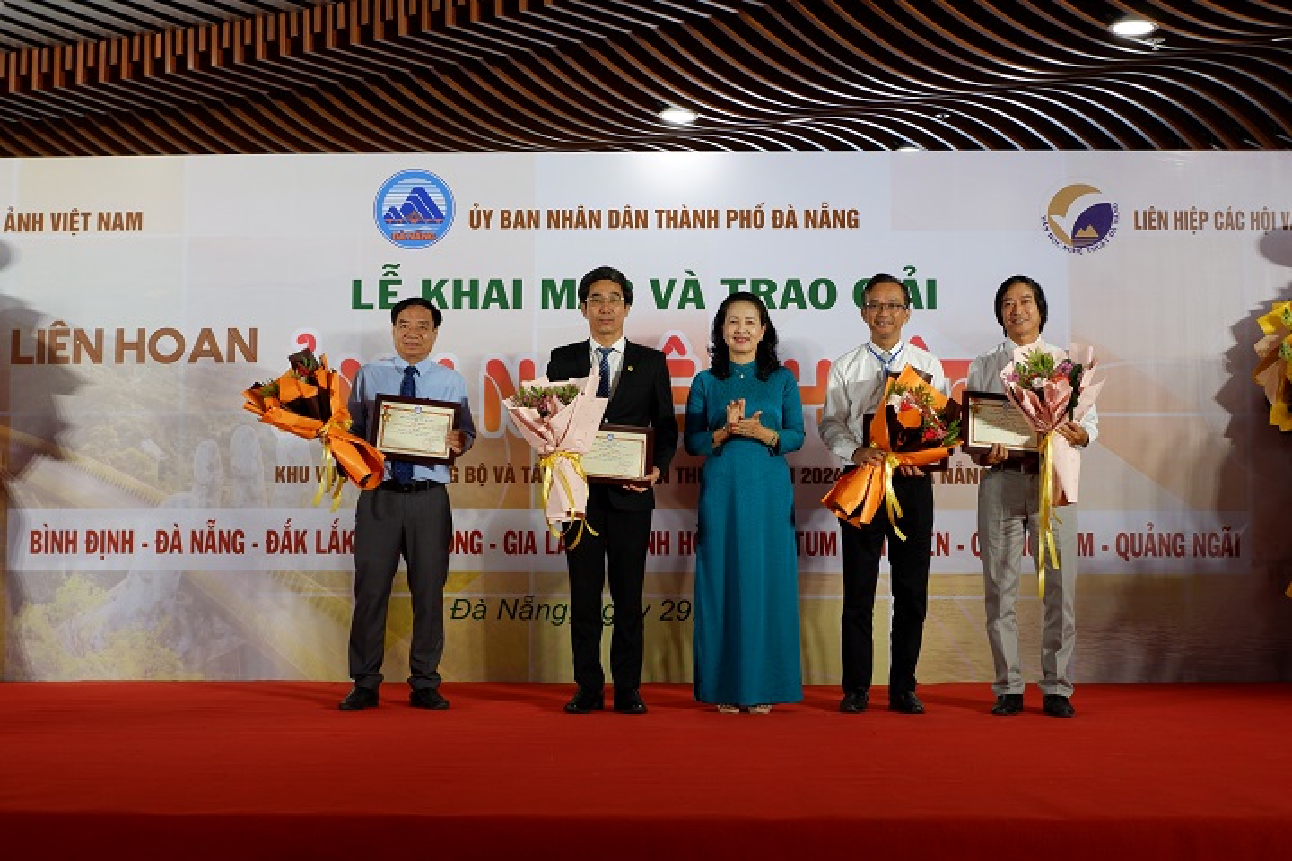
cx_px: 646
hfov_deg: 38.9
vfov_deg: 26.5
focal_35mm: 51
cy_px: 430
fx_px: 1830
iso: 320
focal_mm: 34.3
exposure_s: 1/50
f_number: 5
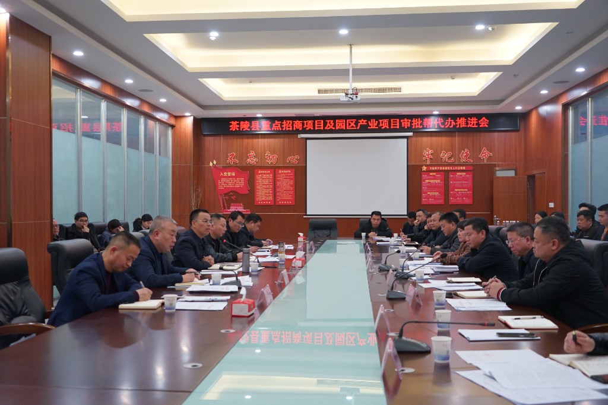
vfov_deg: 35.9
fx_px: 625
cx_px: 304
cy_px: 202
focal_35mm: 37
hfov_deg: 51.9
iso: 2000
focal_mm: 37
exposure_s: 1/50
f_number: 5
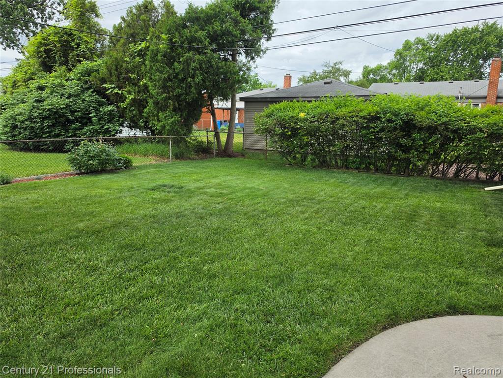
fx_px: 334
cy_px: 189
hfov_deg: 73.9
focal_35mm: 23
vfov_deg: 58.9
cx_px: 252
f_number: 1.4
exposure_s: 1/4143
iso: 64
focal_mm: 6.5
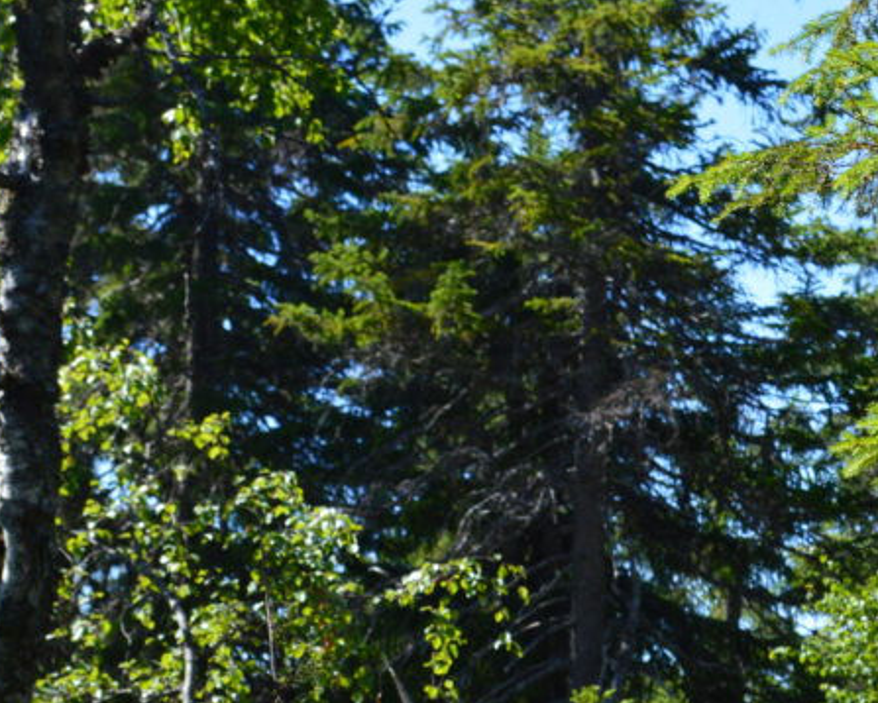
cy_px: 635
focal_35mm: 177
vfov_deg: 8.7
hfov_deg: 10.8
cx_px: 821
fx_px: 4603
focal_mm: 55
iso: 400
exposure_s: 1/250
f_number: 10
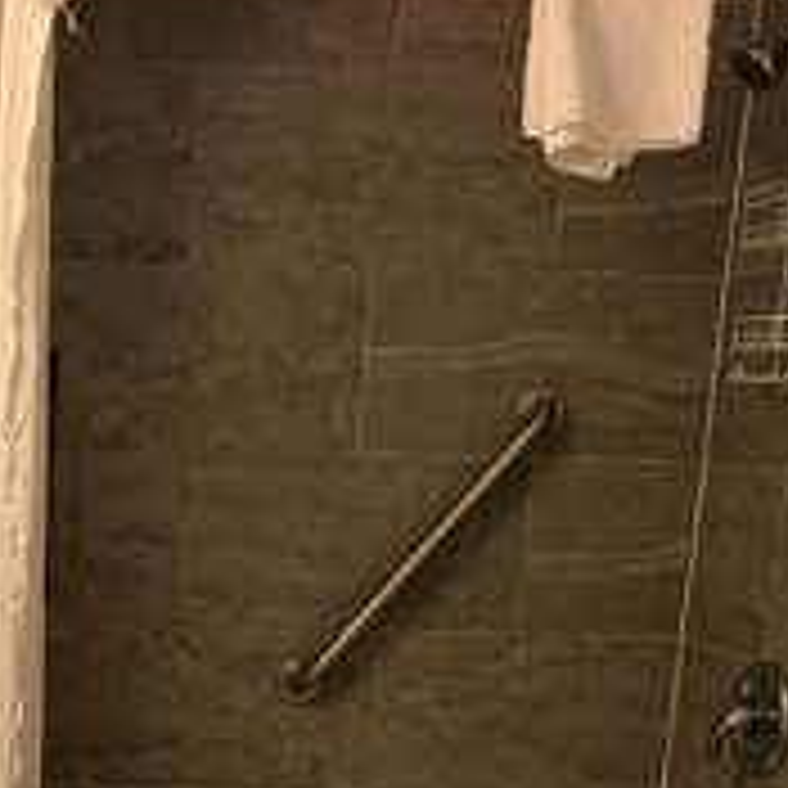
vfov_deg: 28.1
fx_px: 1494
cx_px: 27
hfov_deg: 28.0
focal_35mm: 58
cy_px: 754
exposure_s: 1/121
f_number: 1.78
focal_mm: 6.76
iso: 125
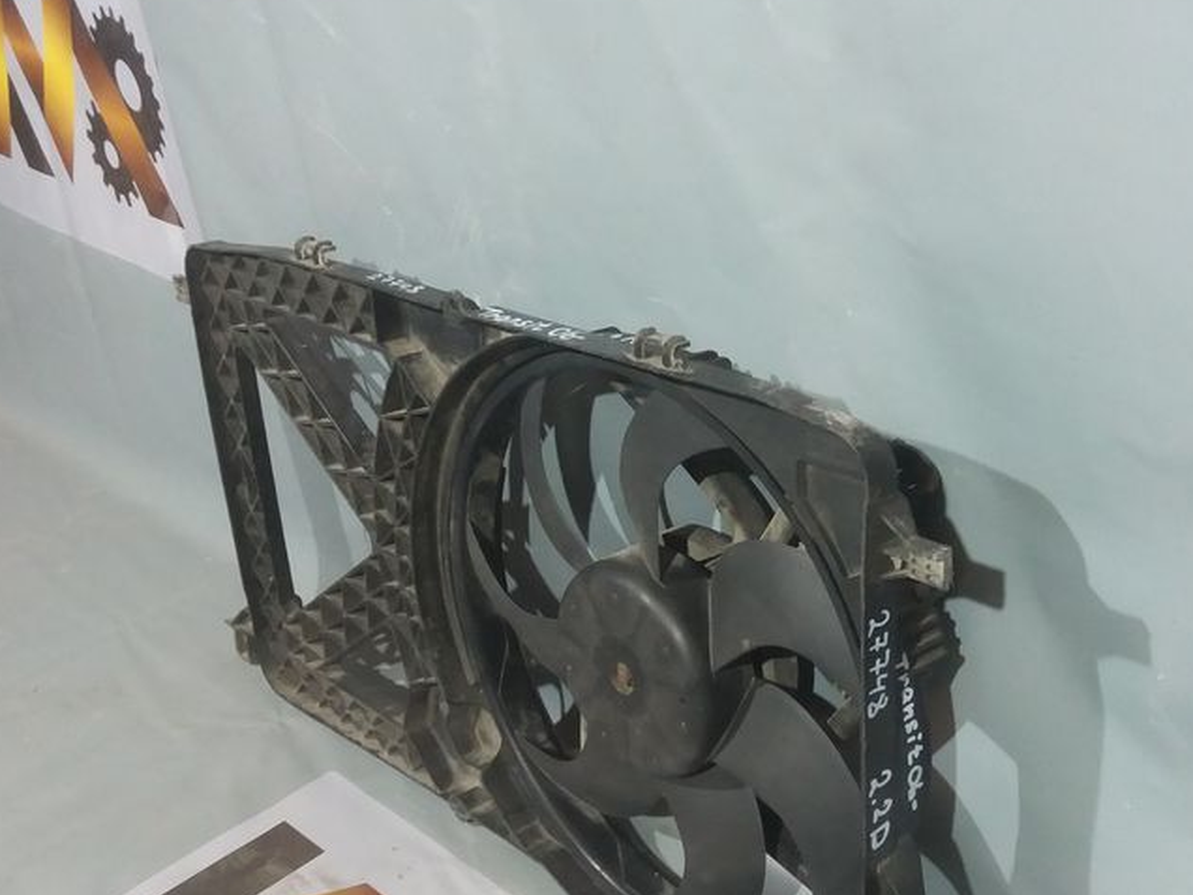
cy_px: 615
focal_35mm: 44
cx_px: 655
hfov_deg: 42.9
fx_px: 1516
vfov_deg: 32.5
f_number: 1.9
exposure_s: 1/17
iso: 200
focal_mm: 3.7
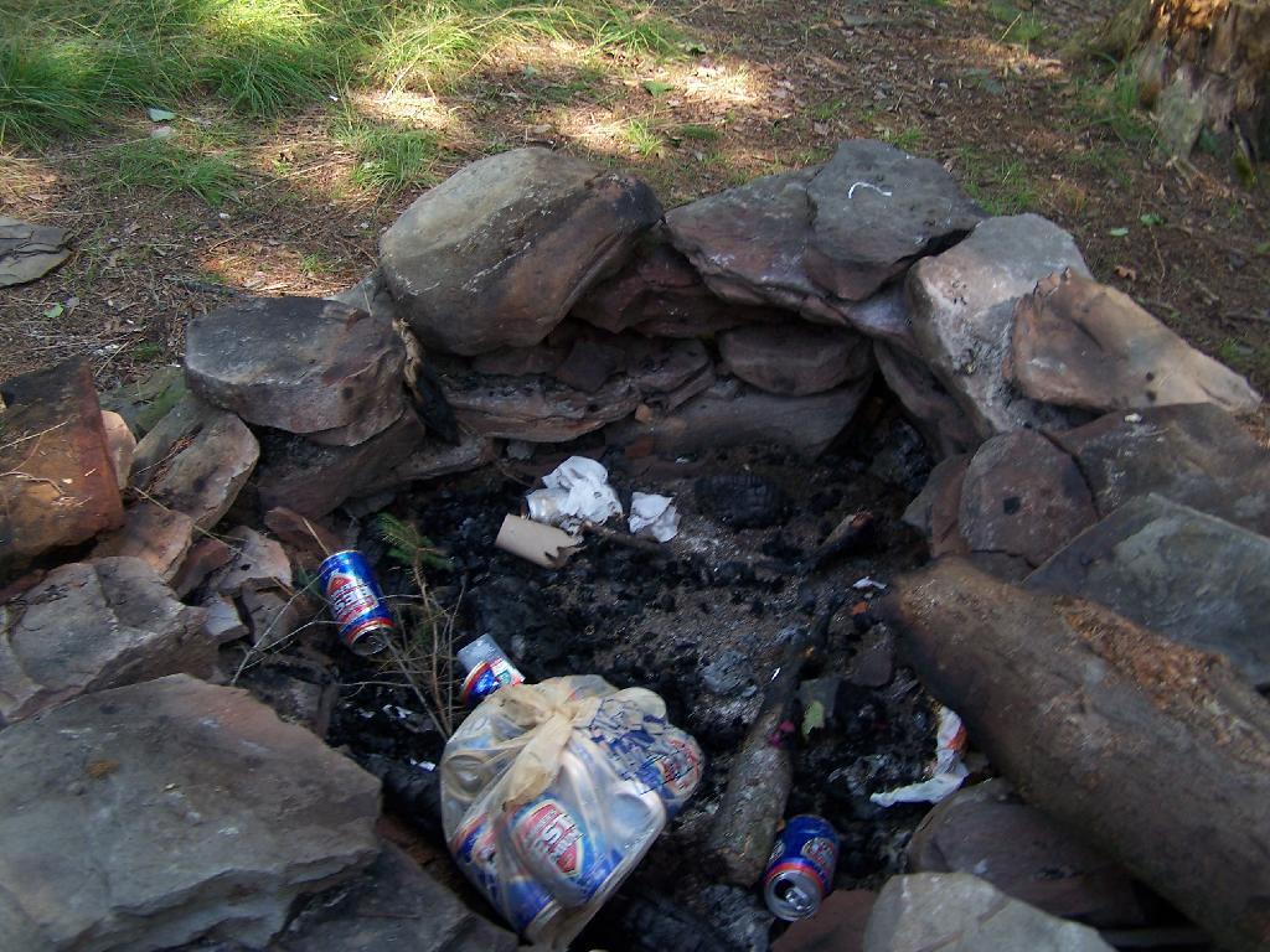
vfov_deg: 37.7
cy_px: 476
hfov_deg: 49.0
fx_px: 1394
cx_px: 635
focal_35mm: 38
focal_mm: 6.3
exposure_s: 1/50
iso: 80
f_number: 2.8
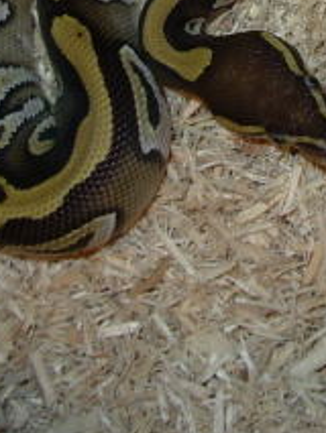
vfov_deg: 16.7
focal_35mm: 114
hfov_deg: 12.8
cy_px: -49
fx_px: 1430
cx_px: 363
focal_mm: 6.3
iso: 50
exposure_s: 1/32
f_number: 2.9
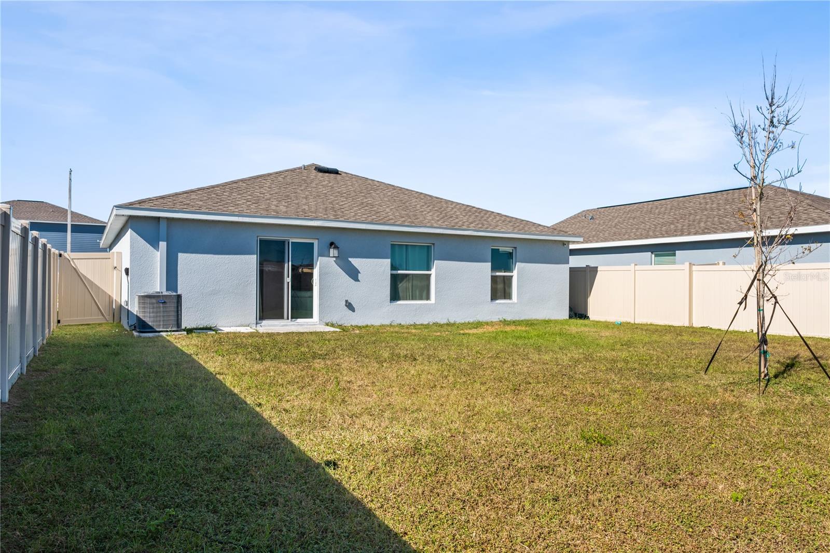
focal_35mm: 24
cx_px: 415
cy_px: 276
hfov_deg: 73.8
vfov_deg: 53.1
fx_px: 553
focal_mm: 16
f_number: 8
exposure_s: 1/320
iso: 400
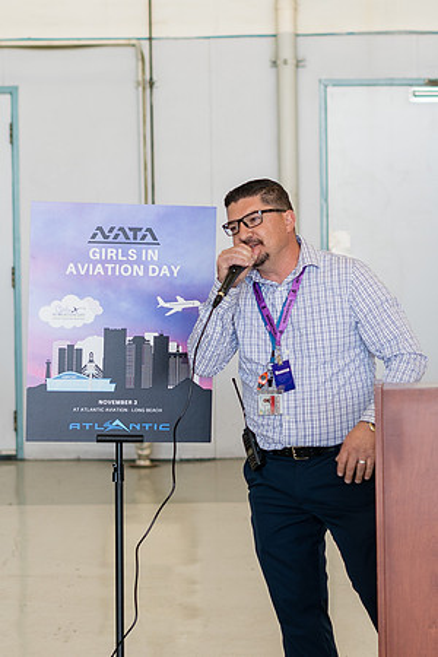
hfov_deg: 11.1
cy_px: 297
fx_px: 2254
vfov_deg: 16.6
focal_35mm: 124
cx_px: 353
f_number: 2.2
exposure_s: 1/320
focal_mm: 50
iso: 250
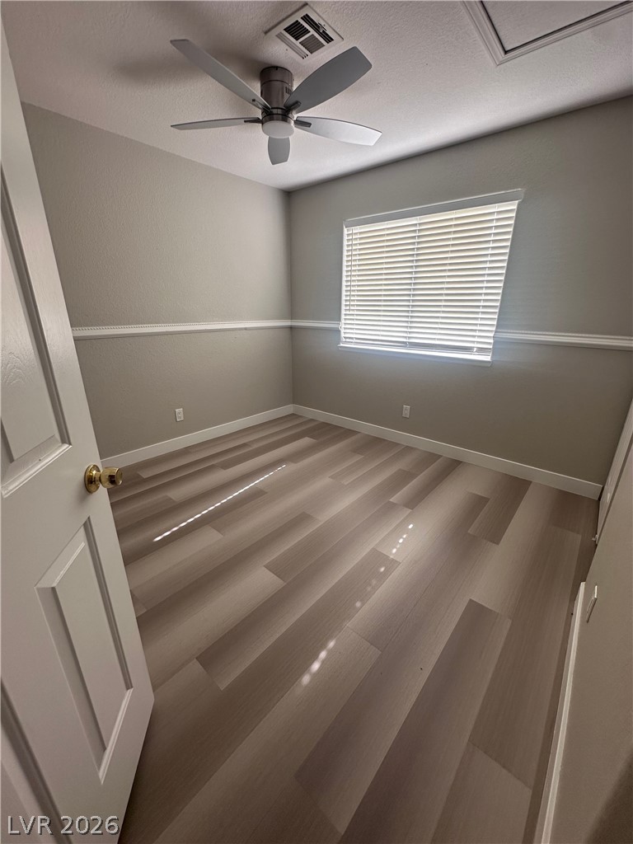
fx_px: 341
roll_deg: +0.3
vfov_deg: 102.1
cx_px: 316
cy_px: 422
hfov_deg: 85.7
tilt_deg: -18.4
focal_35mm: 14
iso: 64
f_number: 2.2
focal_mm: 2.22
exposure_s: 1/99
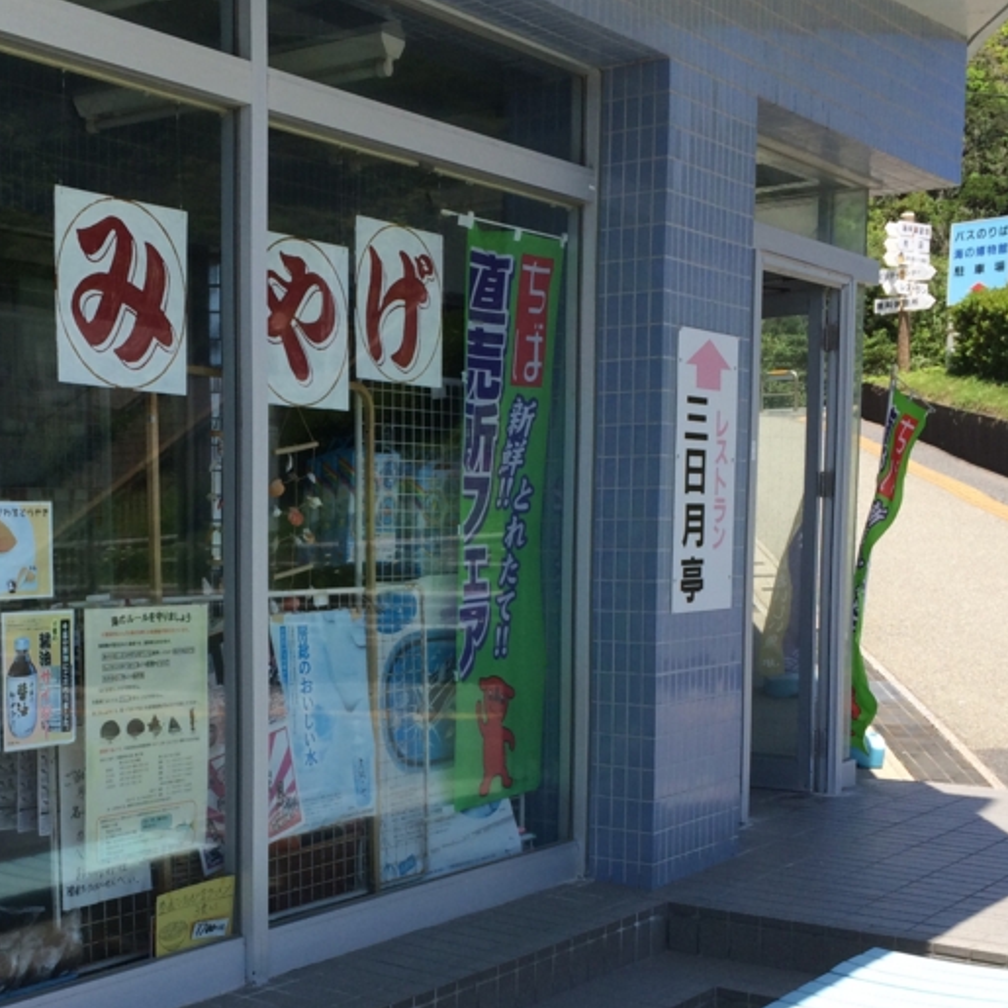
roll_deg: -0.5
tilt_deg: -7.9
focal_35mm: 51
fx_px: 1680
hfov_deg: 32.9
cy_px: 689
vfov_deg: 33.0
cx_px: 284
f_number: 2.2
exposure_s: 1/1080
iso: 32
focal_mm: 4.15
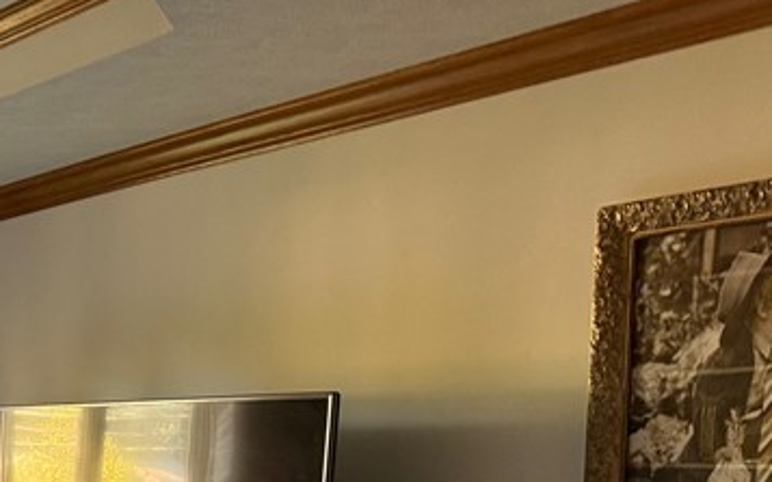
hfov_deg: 24.3
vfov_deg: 16.7
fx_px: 1536
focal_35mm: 73
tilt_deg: -7.4
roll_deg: +0.1
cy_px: 642
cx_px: -259
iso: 500
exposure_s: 1/60
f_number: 1.78
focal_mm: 6.76
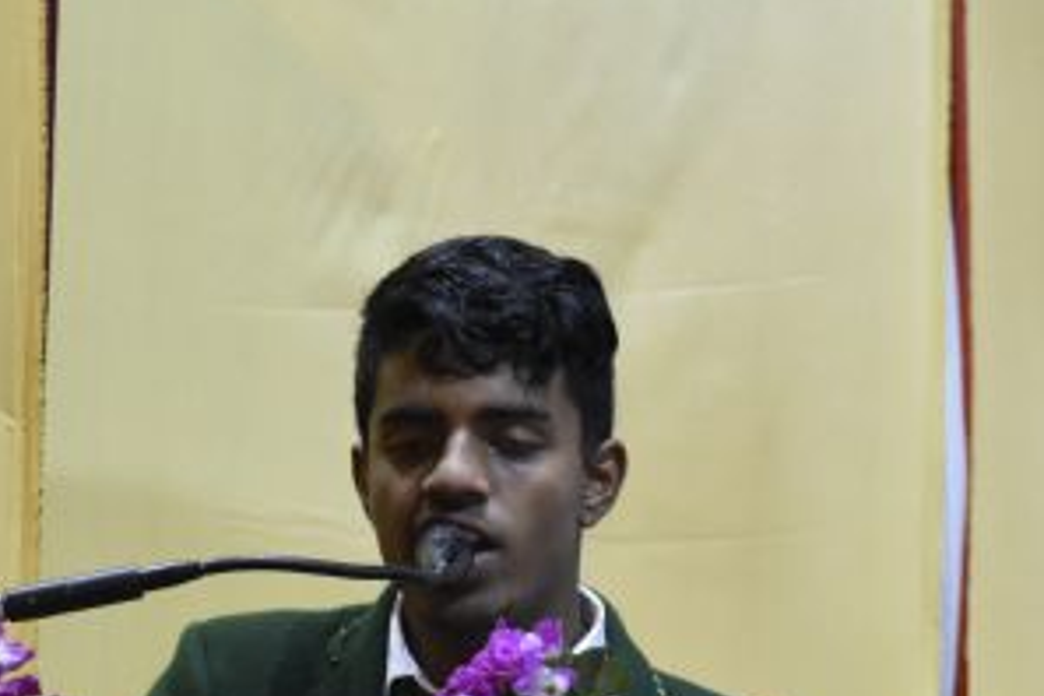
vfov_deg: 3.2
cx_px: 545
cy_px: 445
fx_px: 12305
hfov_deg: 4.9
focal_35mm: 424
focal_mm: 105
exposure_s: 1/125
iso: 2800
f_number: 4.8
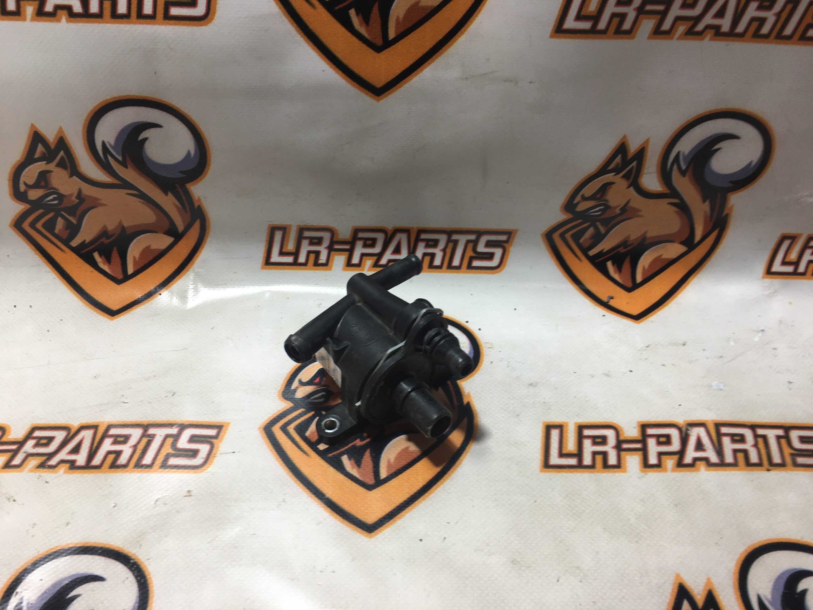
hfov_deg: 61.7
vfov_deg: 48.2
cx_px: 406
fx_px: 681
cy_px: 305
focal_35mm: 29
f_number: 2.2
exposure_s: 1/50
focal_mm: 4.15
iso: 25
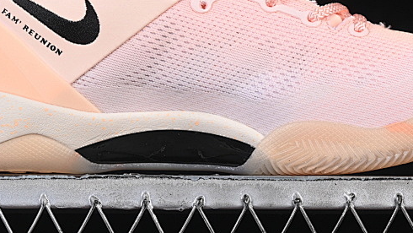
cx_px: 204
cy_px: -14
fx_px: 1895
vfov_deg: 7.0
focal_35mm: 173
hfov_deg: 12.4
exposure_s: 1/80
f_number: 8
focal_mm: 50
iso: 160
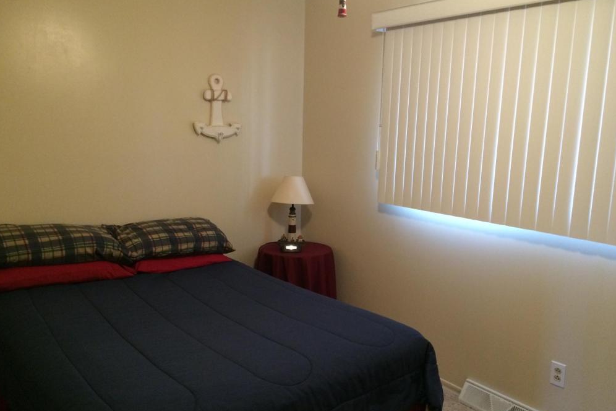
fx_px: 530
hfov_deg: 60.3
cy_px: 222
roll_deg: -0.1
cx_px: 311
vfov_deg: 42.3
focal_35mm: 31
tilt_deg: -10.8
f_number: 2.2
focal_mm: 4.15
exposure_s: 1/30
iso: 320
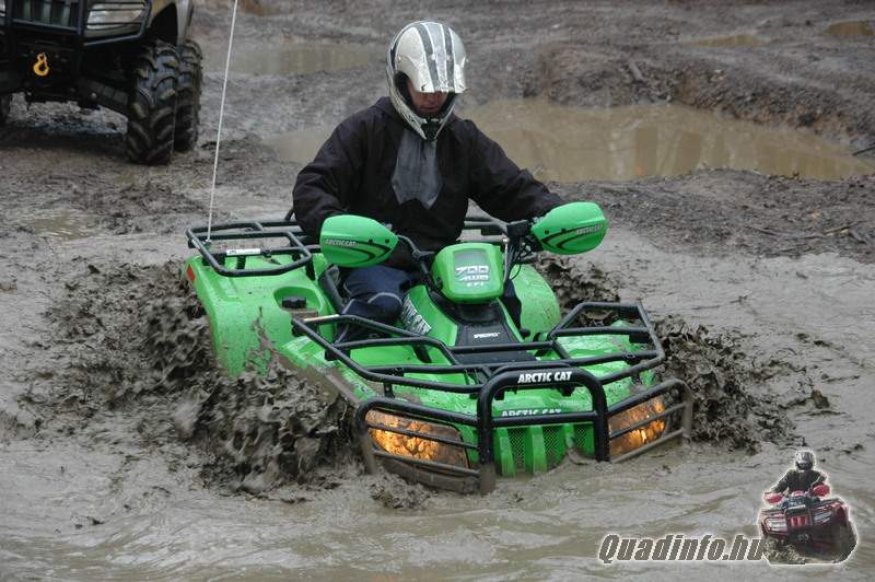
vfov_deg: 14.0
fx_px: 2368
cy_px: 291
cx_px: 438
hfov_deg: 20.9
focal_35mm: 98
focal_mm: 65
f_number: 5.6
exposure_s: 1/125
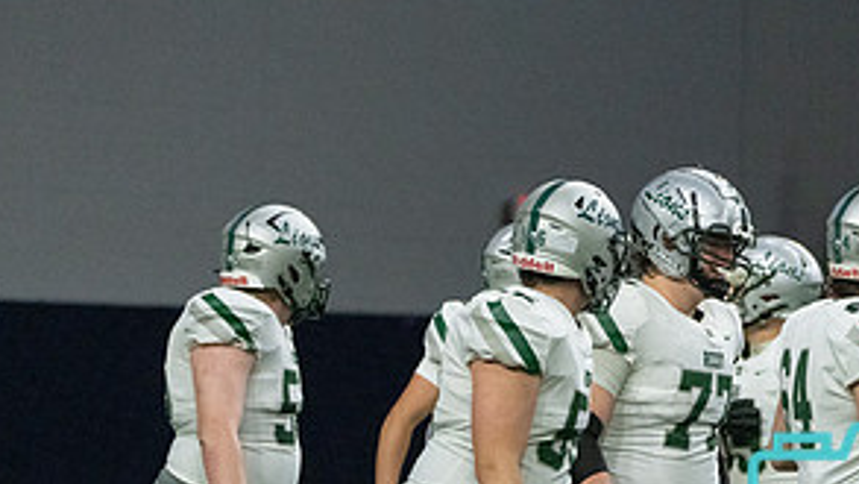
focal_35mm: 434
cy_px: 562
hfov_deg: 5.0
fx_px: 9888
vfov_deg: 2.8
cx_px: 815
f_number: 5.6
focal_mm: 209
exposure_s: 1/1000
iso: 10000
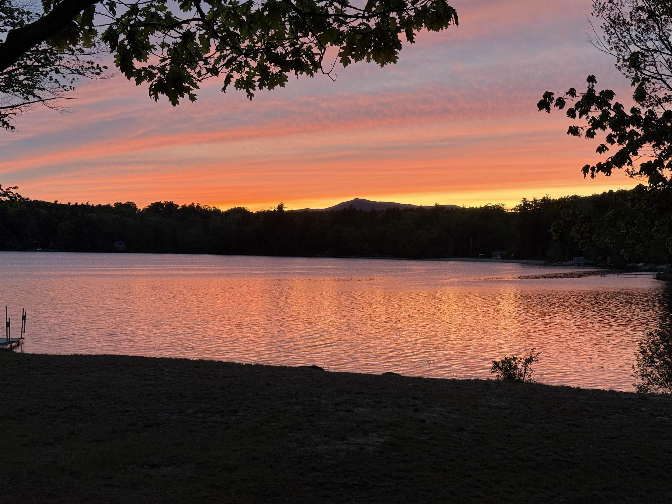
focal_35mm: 48
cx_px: 336
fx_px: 932
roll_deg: -0.7
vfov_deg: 30.3
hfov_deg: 39.7
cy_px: 252
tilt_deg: -0.1
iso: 250
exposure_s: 1/60
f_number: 1.78
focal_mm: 6.76
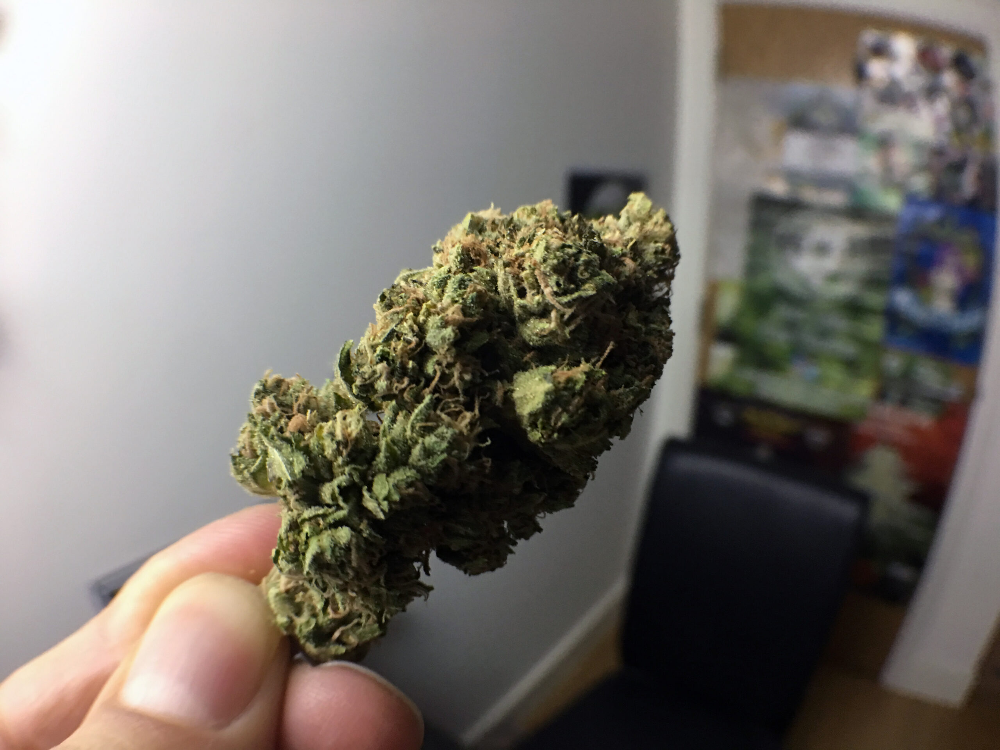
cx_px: 500
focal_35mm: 29
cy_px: 375
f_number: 2.2
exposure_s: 1/17
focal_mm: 4.15
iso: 64
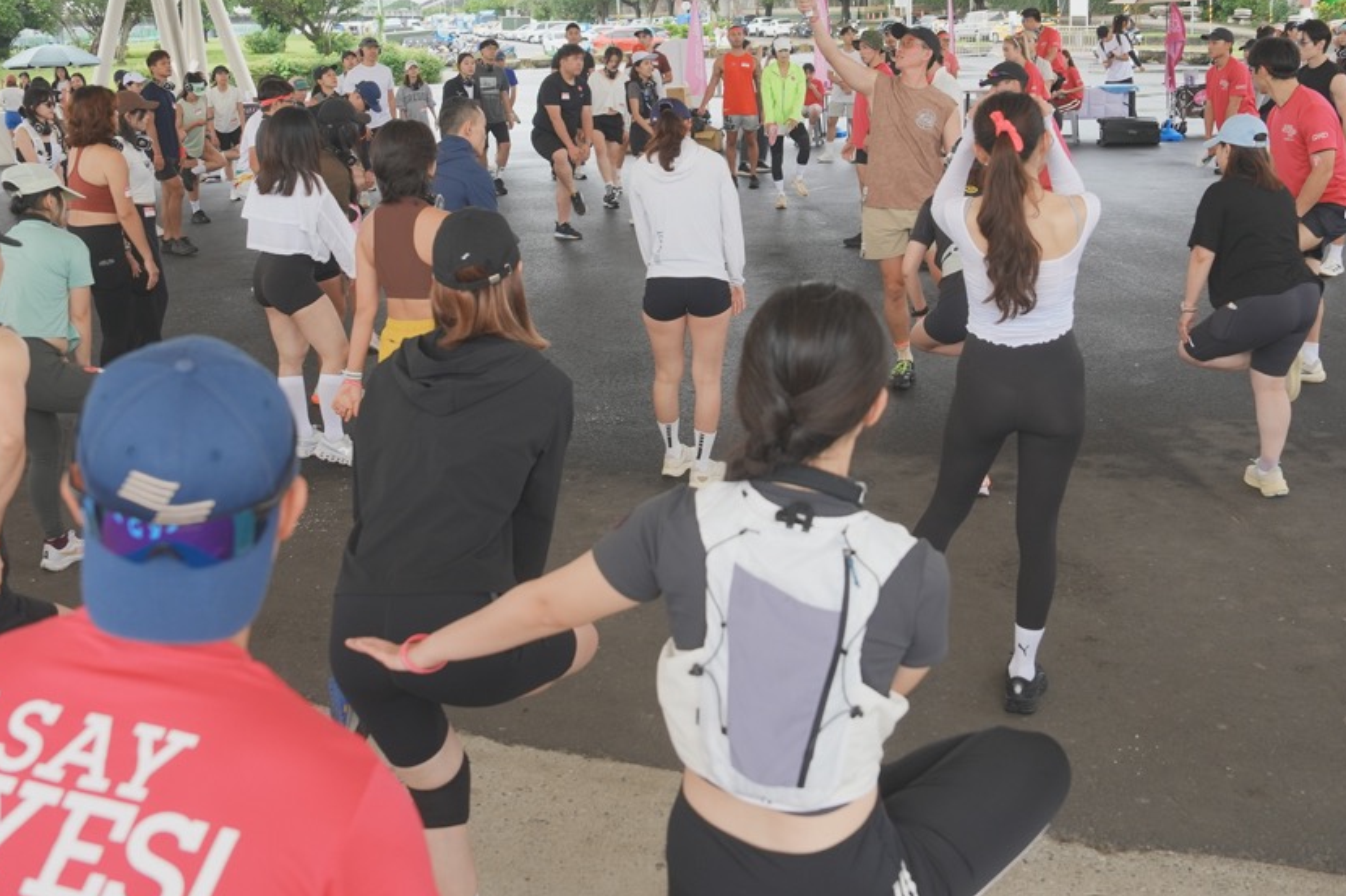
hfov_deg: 51.9
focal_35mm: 37
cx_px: 681
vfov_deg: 35.5
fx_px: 1383
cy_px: 291
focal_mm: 24
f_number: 4
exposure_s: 1/200
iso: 250
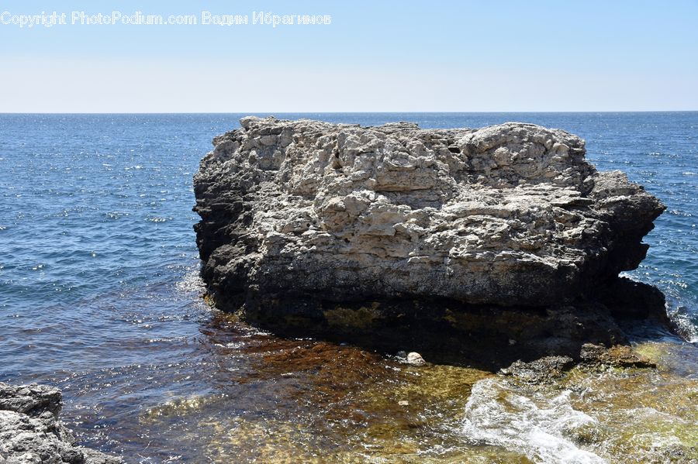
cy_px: 232
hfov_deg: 53.2
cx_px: 349
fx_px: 698
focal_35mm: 36
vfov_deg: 36.8
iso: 100
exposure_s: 1/250
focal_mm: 24
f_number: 8
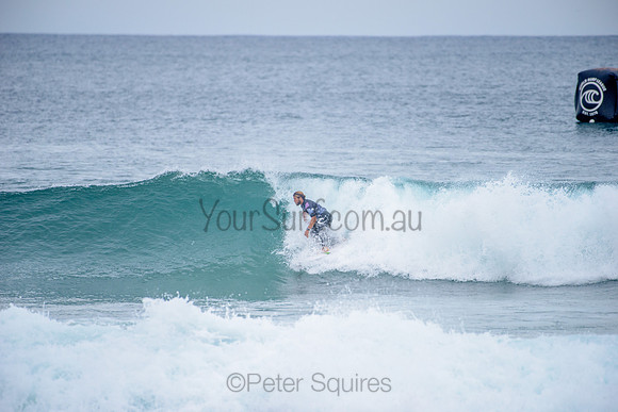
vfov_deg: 2.8
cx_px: 309
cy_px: 206
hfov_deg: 4.1
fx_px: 8585
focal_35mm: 500
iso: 280
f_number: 5.6
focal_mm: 500
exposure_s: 1/2000
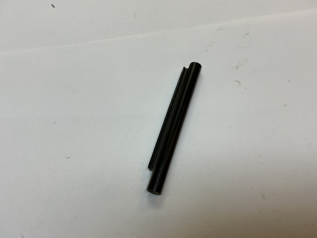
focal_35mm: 29
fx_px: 266
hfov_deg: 61.7
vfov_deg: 48.2
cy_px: 119
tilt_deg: -65.9
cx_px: 158
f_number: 1.8
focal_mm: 3
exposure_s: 1/100
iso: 20
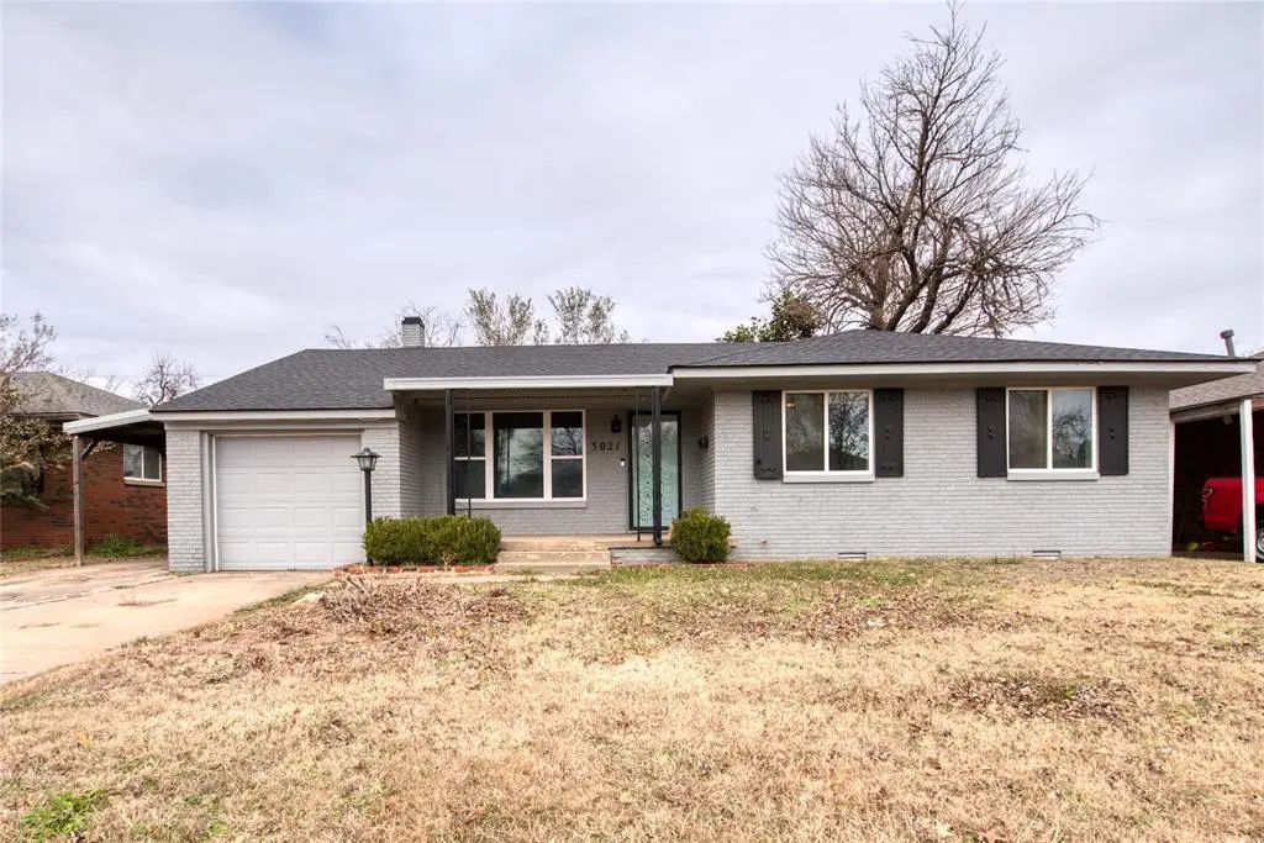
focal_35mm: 30
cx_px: 632
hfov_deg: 61.9
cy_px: 422
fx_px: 1053
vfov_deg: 43.6
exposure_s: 1/800
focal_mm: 30
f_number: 8
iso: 400
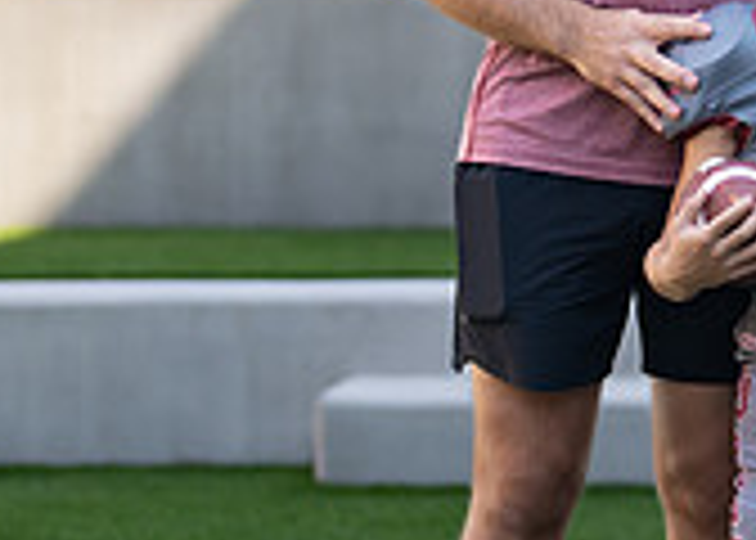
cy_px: 179
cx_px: 966
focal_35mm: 205
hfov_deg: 9.6
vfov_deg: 7.0
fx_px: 4402
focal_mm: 50
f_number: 1.2
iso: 100
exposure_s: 1/2000
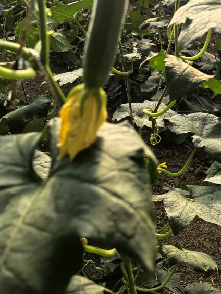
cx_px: 120
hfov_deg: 28.6
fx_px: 434
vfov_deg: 35.7
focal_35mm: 51
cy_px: 40
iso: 50
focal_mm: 6.98
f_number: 2
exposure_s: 1/554
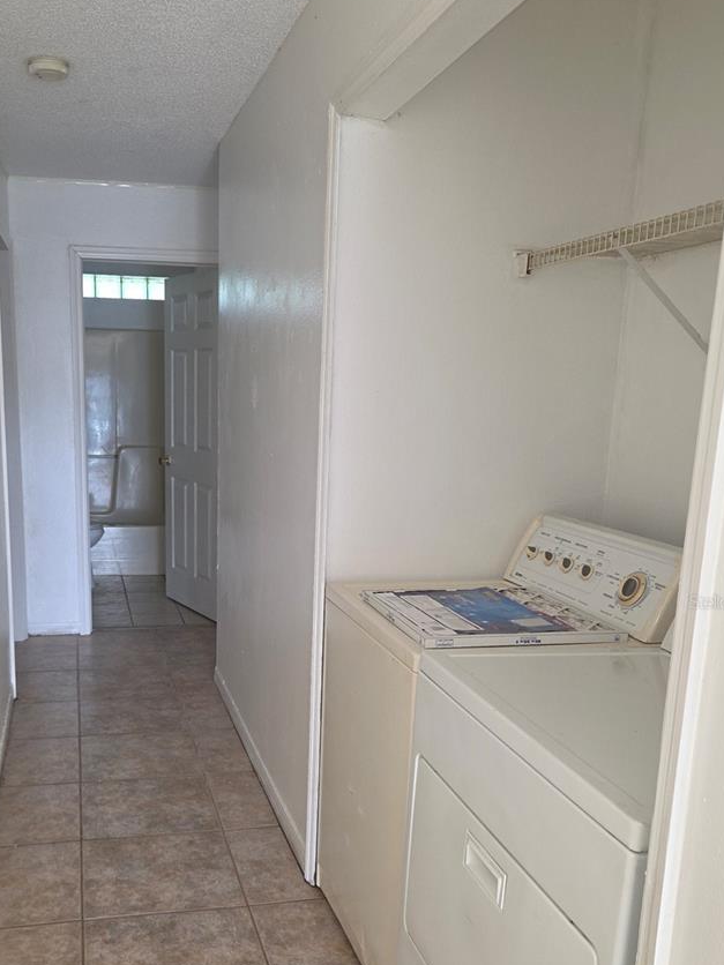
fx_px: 920
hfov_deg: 42.5
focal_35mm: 33
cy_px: 601
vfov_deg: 54.7
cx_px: 252
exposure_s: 1/60
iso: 50
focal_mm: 5.4
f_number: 1.8
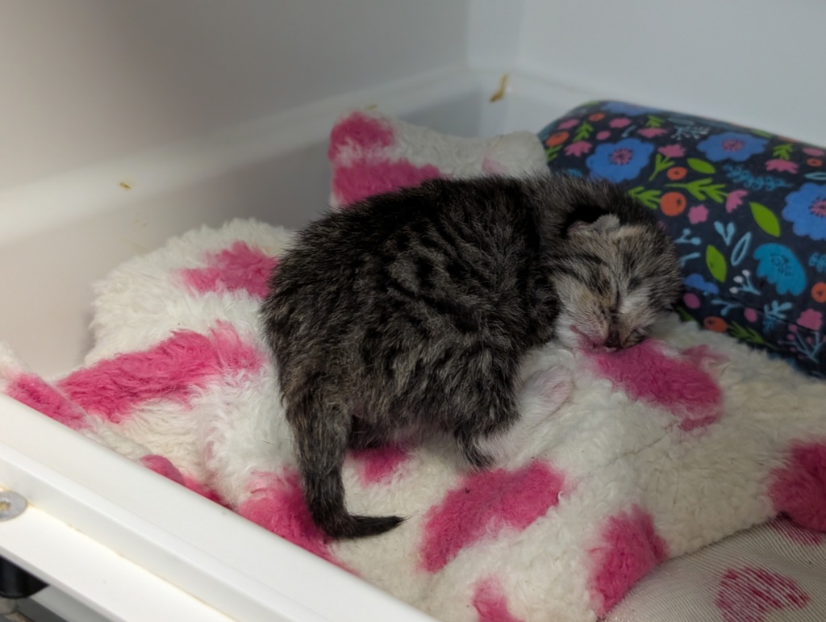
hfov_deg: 38.9
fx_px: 1171
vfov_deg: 29.7
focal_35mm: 49
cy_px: 311
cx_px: 413
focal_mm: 6.9
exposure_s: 1/57.5
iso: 500
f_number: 1.68
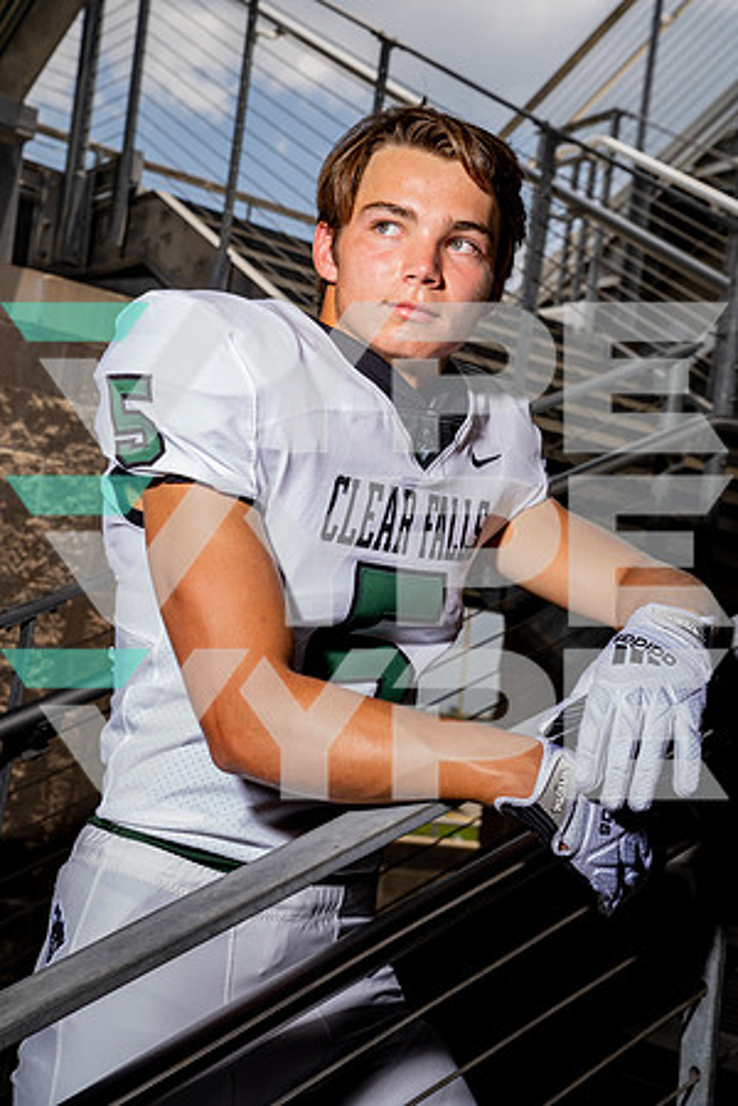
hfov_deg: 23.8
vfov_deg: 35.1
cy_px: 553
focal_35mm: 57
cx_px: 369
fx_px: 1753
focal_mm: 57
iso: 100
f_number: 8
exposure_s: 1/250
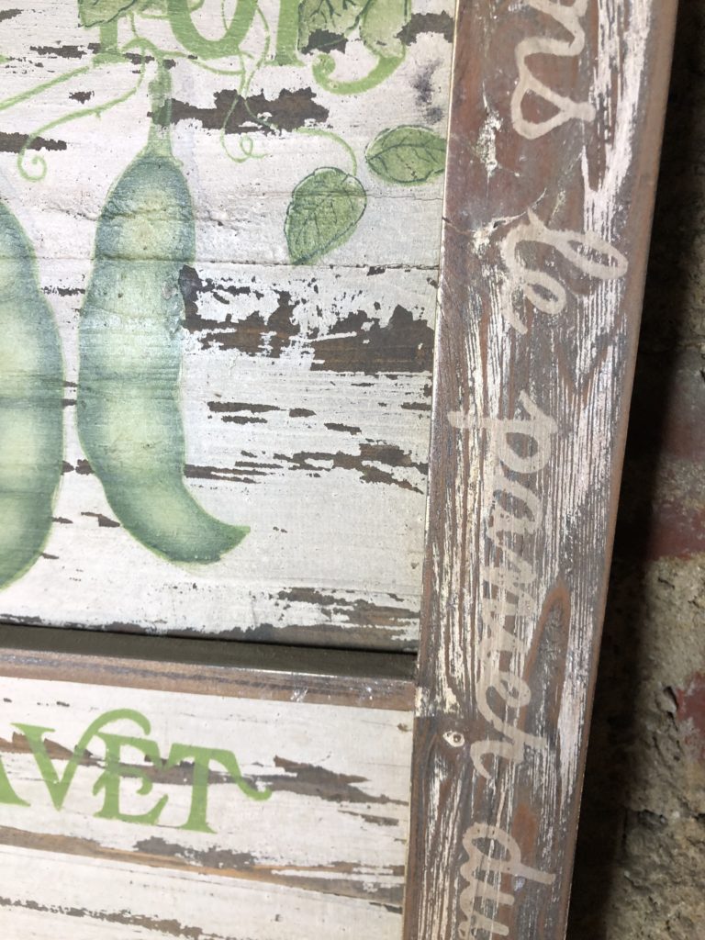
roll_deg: -0.6
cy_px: 470
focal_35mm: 28
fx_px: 760
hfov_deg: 49.7
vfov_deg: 63.4
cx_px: 352
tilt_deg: -15.7
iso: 40
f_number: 1.8
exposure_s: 1/33
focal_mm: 4
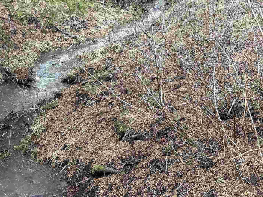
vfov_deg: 27.9
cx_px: 82
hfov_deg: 36.3
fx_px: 395
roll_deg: +4.8
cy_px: 124
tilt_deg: -23.1
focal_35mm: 52
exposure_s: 1/121
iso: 50
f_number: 1.78
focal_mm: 6.76
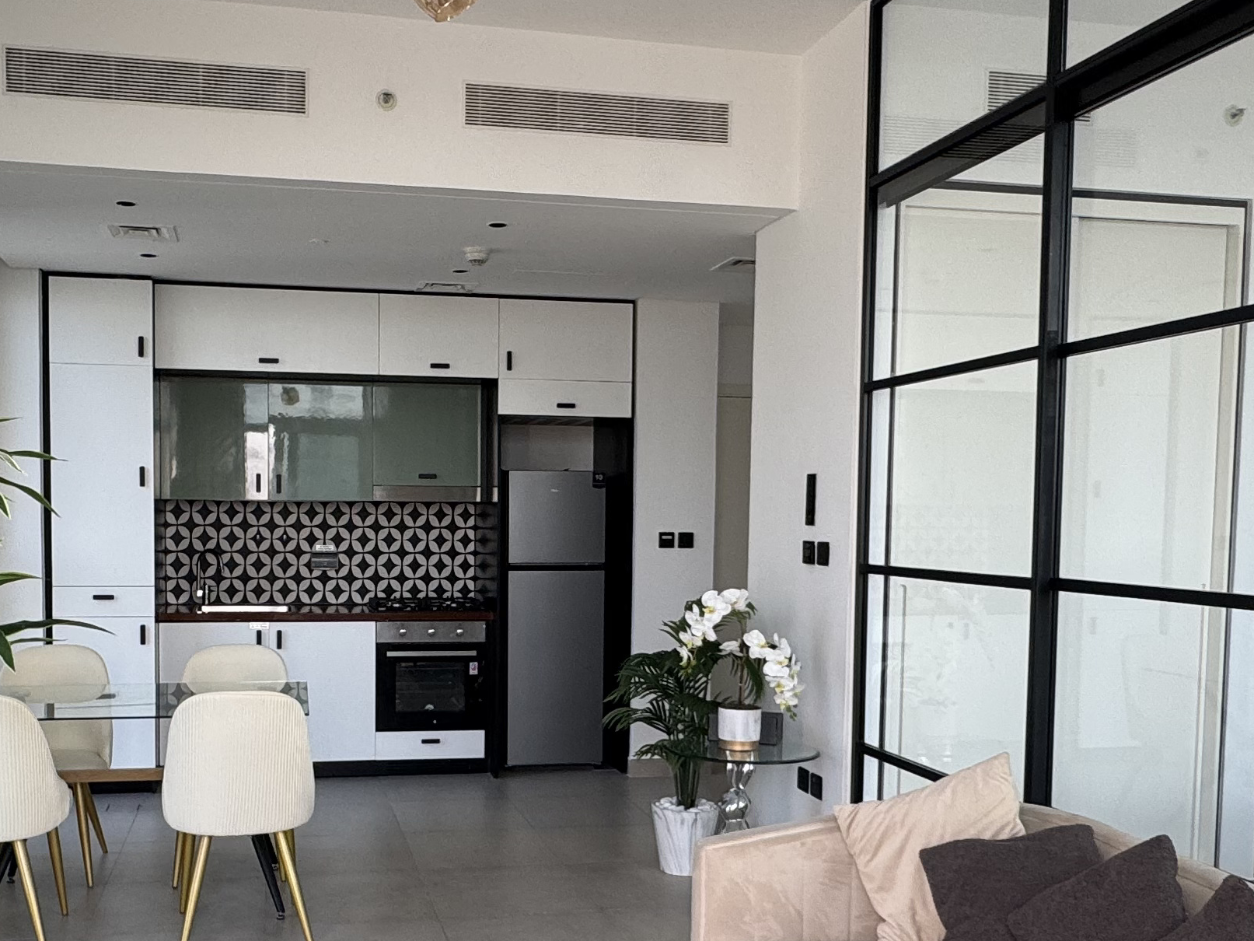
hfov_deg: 52.3
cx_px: 500
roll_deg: +0.2
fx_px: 1268
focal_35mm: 35
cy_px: 592
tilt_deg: -3.5
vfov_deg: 40.4
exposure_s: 1/99
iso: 80
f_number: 2.2
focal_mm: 2.22
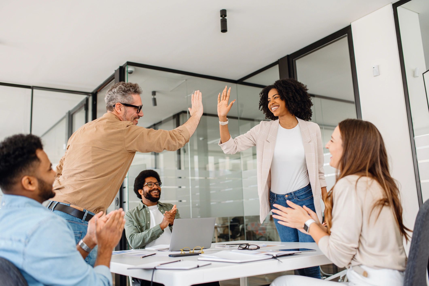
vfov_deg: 37.9
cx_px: 214
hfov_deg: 54.4
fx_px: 417
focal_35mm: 35
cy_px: 143
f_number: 2.2
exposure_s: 1/250
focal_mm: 35
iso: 720
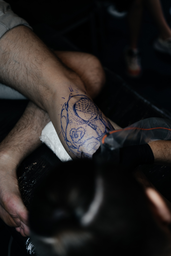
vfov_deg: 43.6
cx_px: 86
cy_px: 128
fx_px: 321
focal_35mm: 45
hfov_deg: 29.9
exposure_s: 1/125
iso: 200
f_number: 1.8
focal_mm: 45
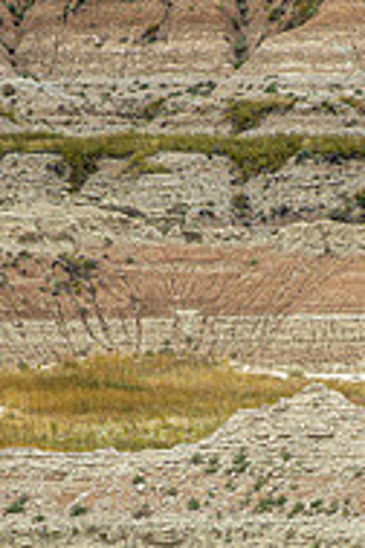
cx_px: 310
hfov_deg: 0.7
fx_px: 28772
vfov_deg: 1.1
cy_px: 445
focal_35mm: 1892
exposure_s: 1/320
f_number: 4
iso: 250
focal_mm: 220
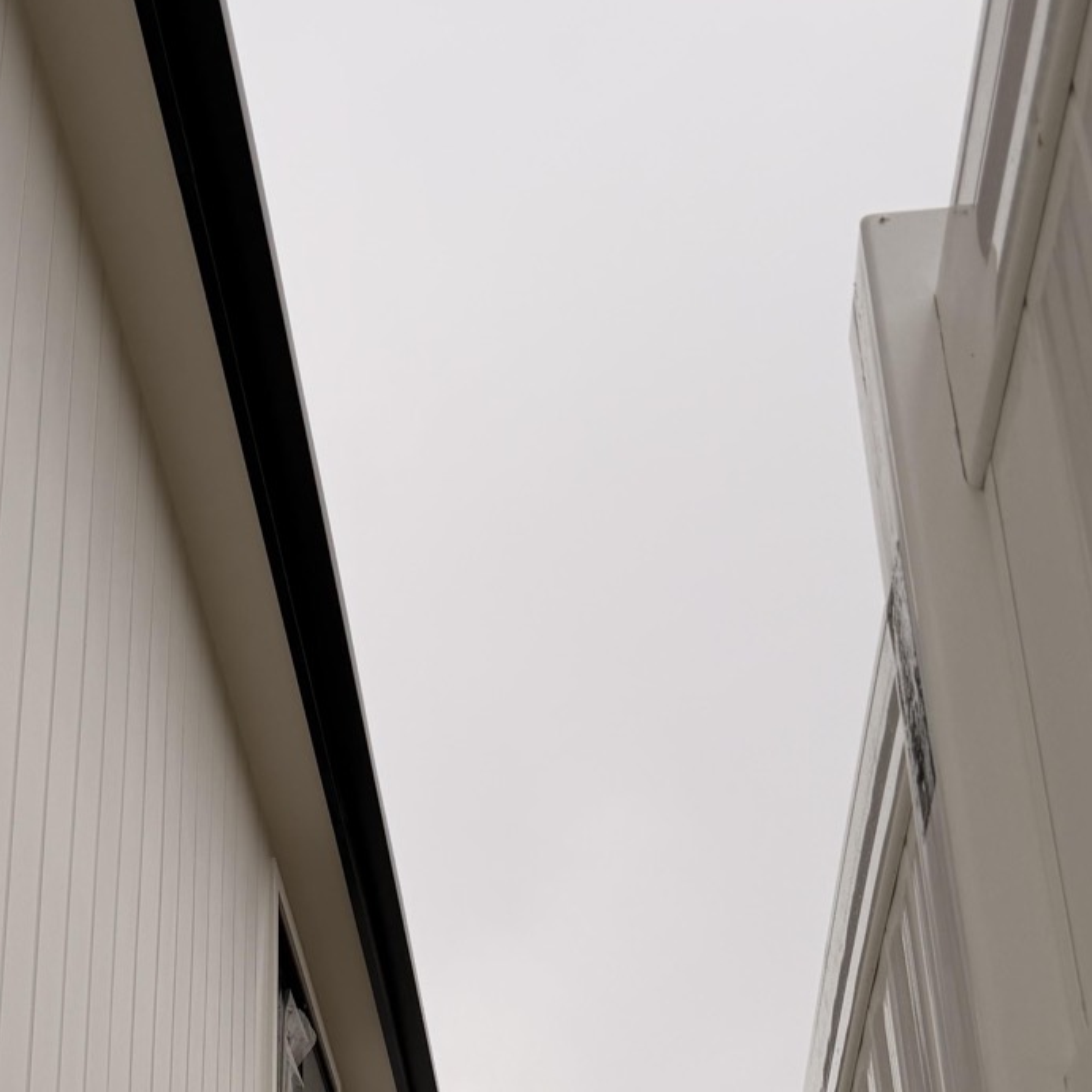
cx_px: 366
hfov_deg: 28.9
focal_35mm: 59
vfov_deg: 27.4
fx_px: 2106
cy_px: 1092
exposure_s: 1/6711
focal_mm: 6.76
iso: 80
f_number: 1.78
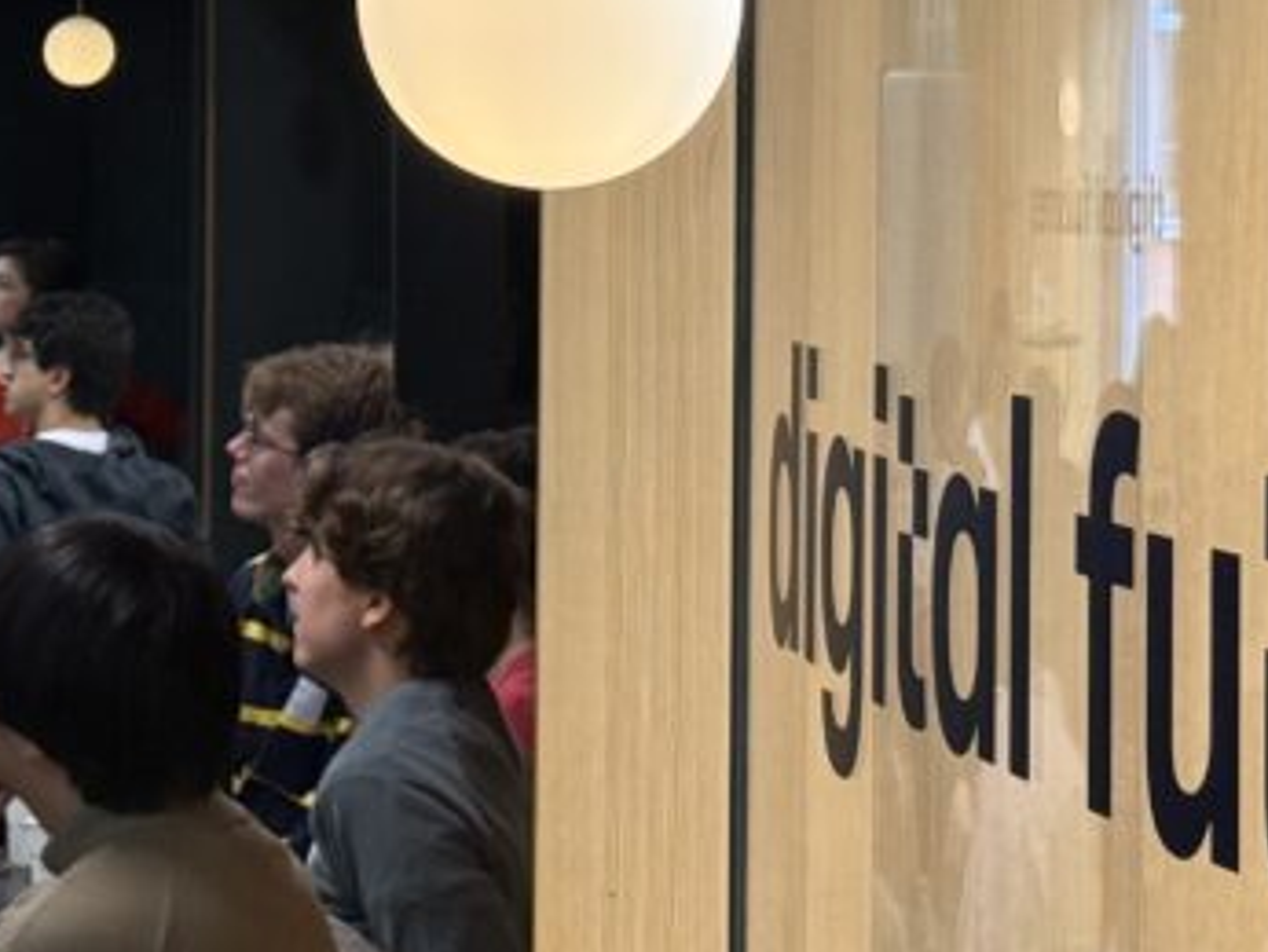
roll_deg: -0.5
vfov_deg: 10.4
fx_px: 5205
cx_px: 429
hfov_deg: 13.9
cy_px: 48
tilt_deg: +1.7
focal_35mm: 142
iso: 250
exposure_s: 1/50
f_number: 1.78
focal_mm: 6.76
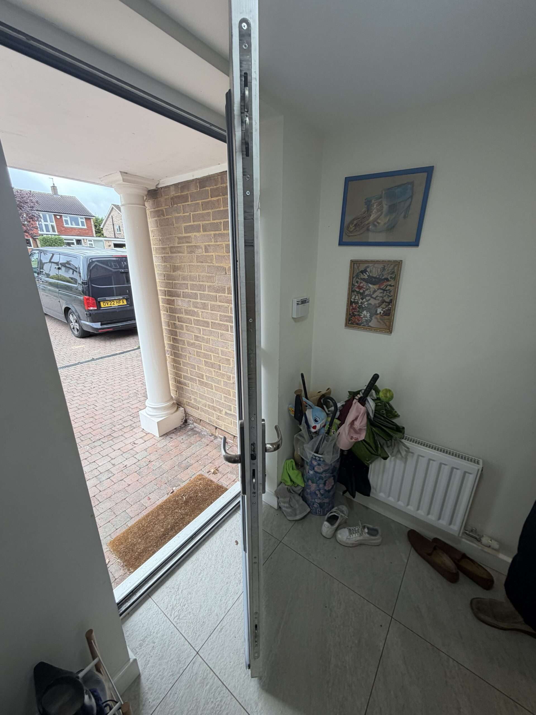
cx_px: 268
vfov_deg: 102.1
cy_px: 358
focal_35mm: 14
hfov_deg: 85.7
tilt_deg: -18.8
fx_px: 289
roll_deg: +0.6
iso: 50
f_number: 2.2
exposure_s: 1/100
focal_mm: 2.22
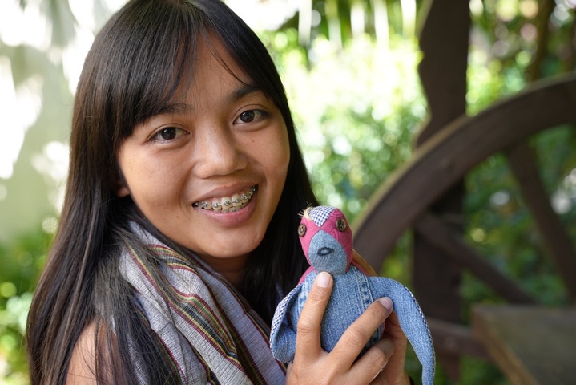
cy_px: 192
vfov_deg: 26.3
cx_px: 288
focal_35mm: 52
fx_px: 824
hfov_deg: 38.5
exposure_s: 1/160
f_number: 4
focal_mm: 51.5
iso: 320
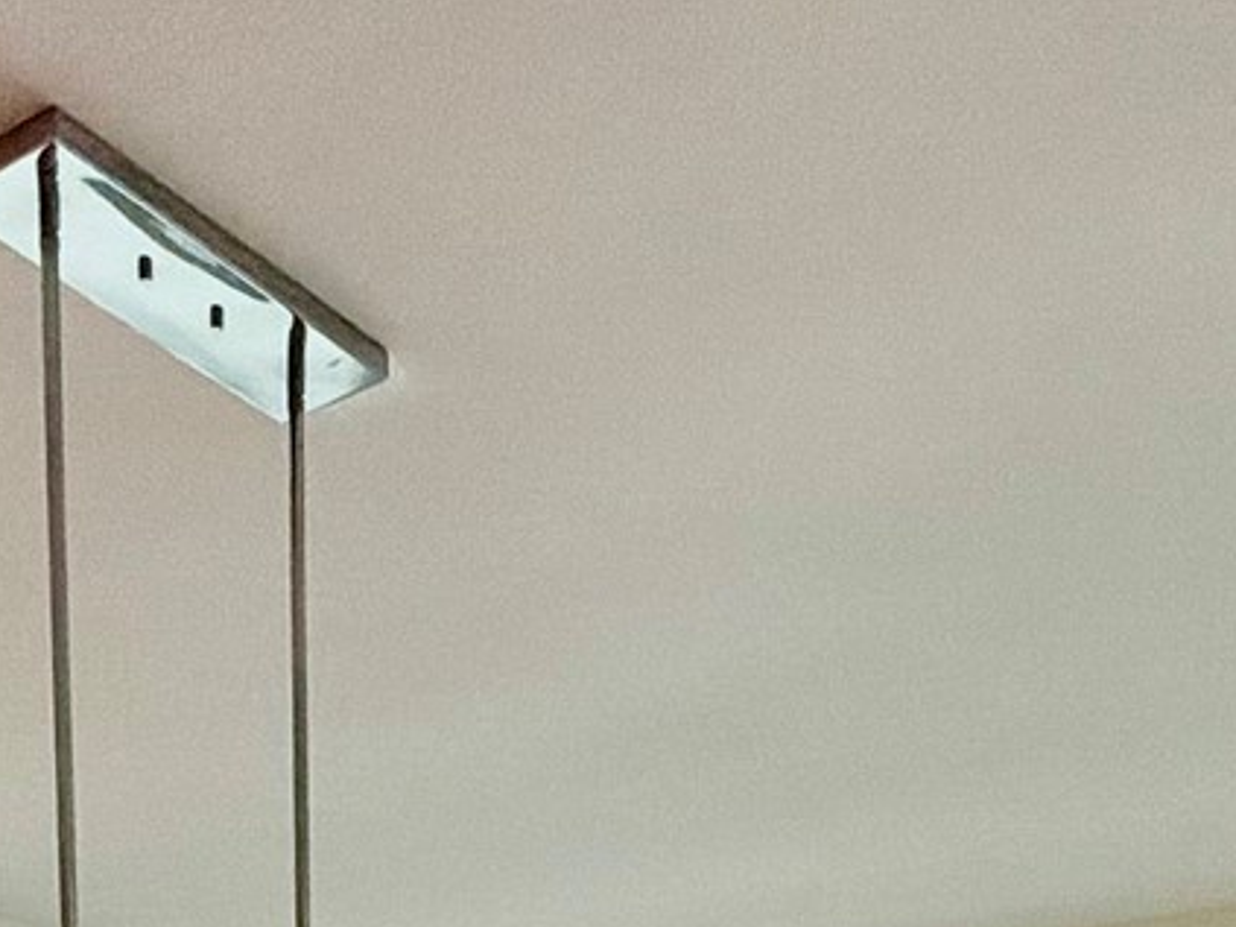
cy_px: 1591
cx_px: 593
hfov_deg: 36.2
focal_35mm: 53
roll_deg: -1.3
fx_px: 1892
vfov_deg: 20.7
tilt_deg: -4.1
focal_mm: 2.22
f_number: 2.2
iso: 160
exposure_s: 1/120
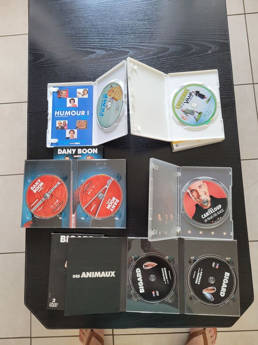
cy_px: 172
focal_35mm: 26
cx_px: 129
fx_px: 258
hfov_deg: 53.1
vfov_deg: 67.3
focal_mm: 5.4
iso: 160
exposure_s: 1/100
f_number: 1.8
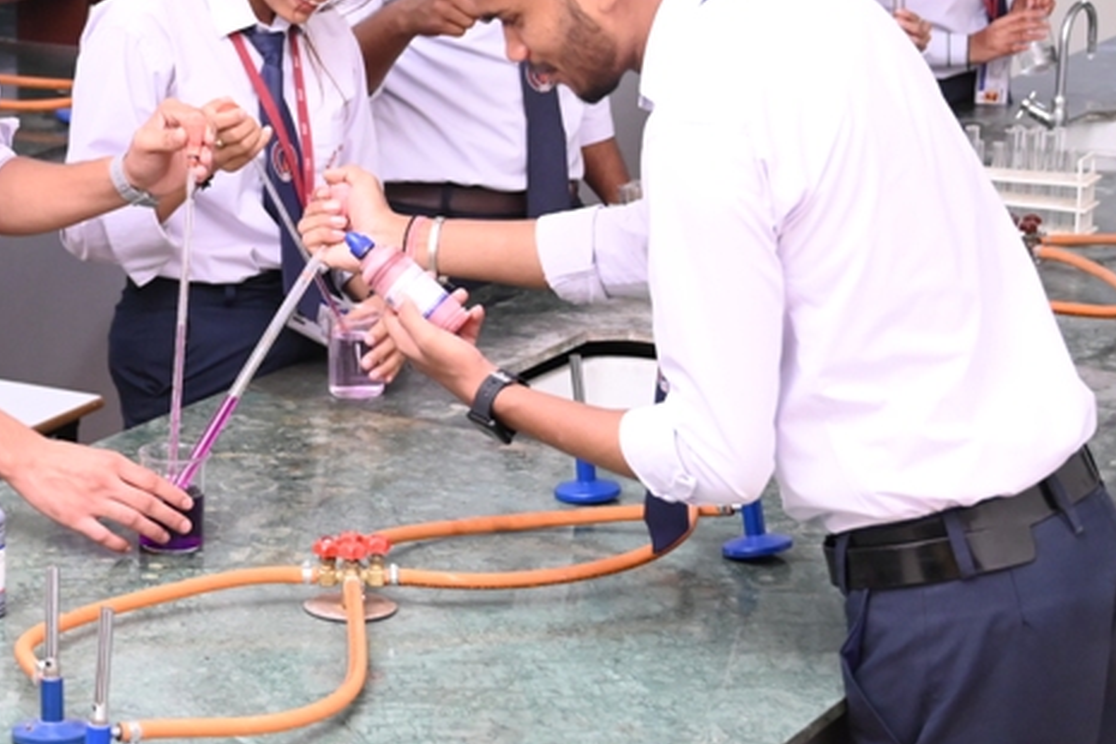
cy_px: 102
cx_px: 157
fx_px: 3286
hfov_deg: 19.0
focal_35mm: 106
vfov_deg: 12.8
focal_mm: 41
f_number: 4
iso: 2500
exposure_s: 1/125
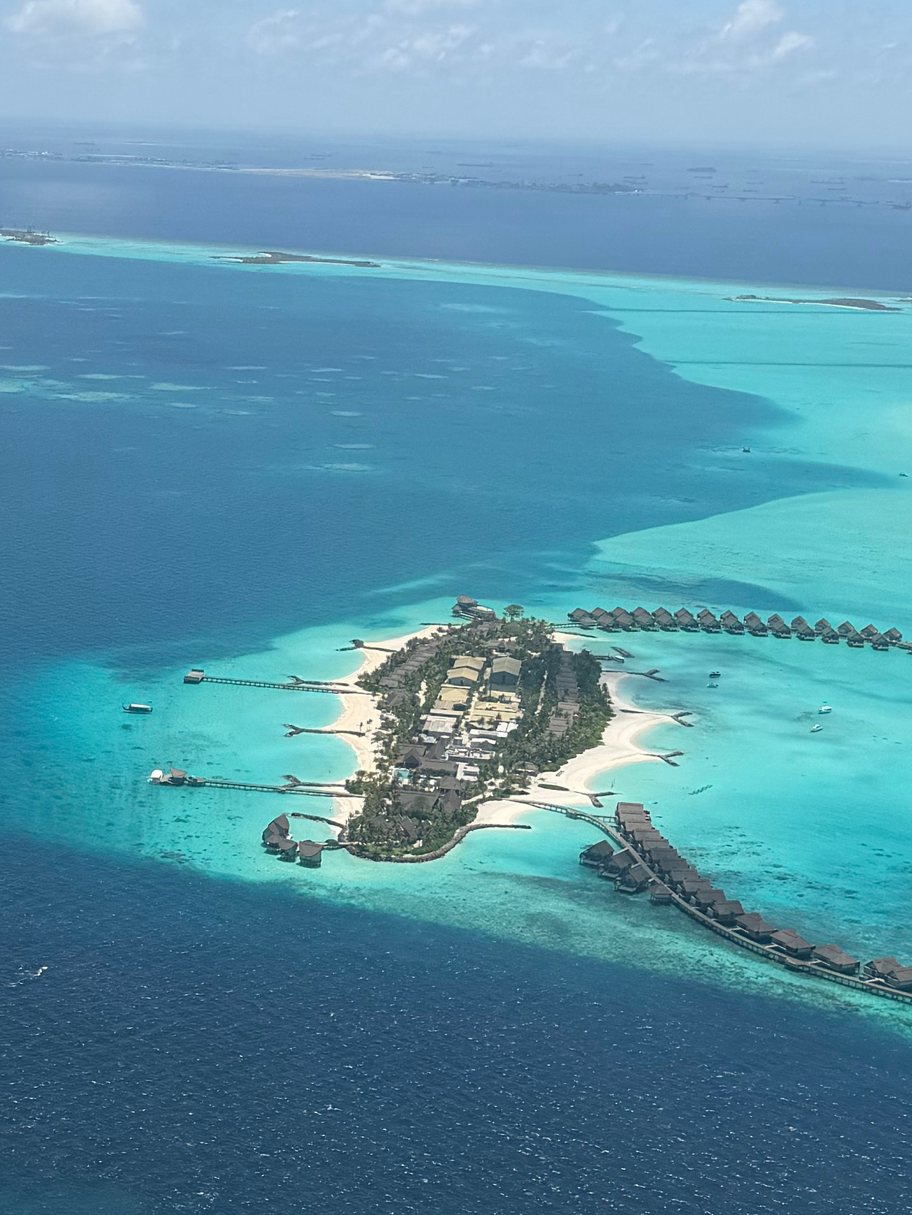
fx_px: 2458
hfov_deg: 20.6
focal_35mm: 70
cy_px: 480
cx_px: 95
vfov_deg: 27.7
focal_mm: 6.76
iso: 80
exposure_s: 1/6711
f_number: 1.78
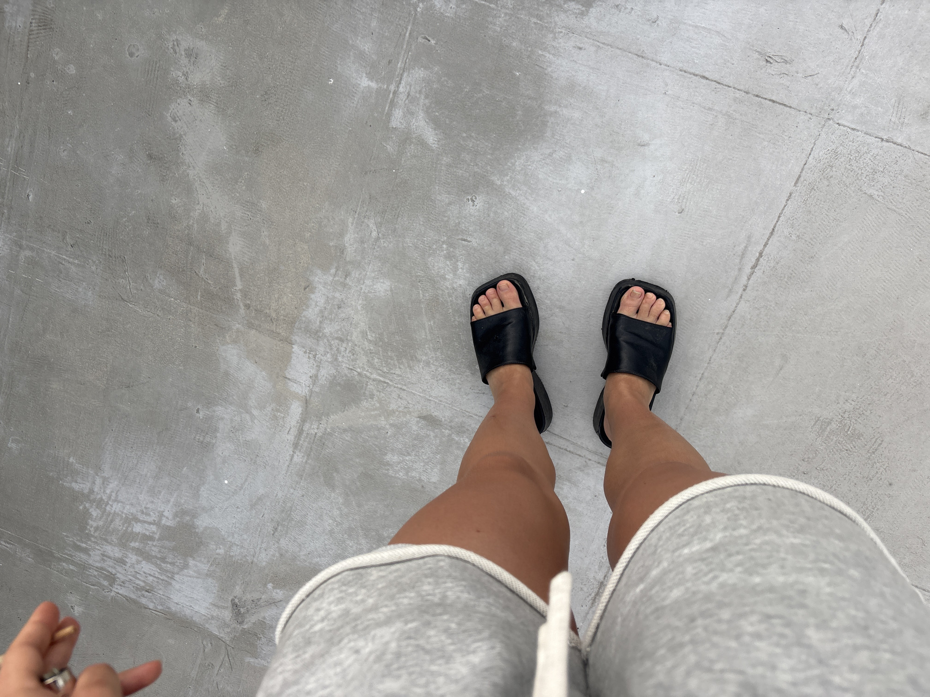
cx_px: 465
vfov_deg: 53.1
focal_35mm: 26
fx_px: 699
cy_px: 348
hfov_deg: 67.3
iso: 50
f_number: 1.6
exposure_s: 1/427
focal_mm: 5.96
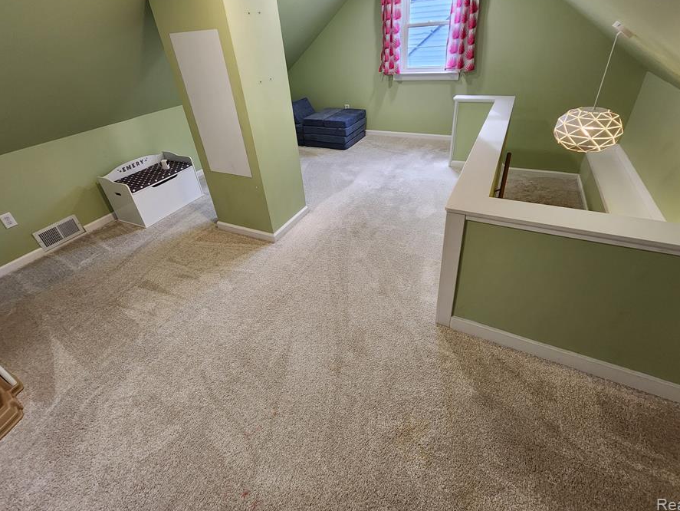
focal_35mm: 15
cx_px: 342
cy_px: 223
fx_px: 295
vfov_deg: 81.4
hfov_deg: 98.1
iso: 250
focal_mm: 2.2
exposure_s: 1/60
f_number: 2.2
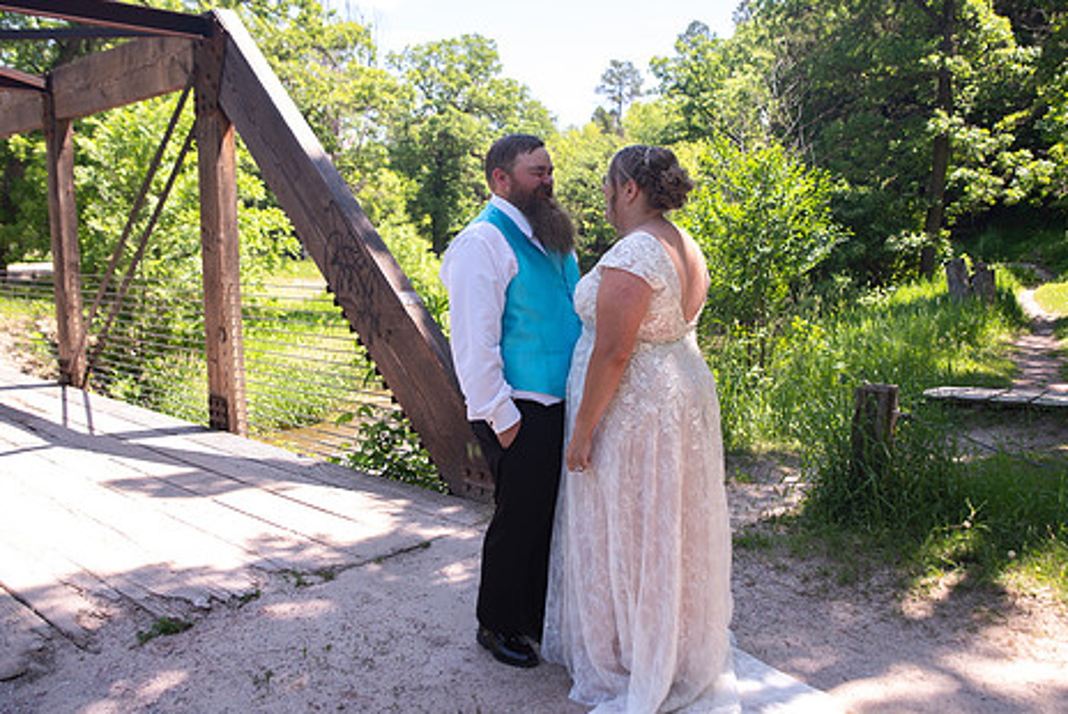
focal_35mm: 30
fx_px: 891
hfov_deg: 61.8
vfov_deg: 43.7
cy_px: 370
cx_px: 569
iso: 31
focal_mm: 24
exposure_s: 1/125
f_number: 3.5
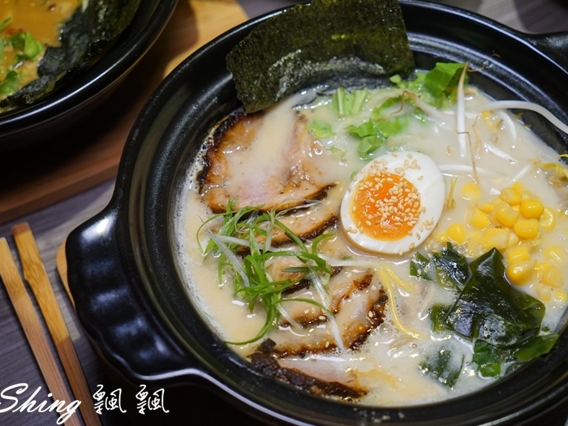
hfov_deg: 34.3
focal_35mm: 56
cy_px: 215
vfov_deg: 26.1
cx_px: 300
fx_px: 919
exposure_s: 1/60
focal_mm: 51
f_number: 5
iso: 500
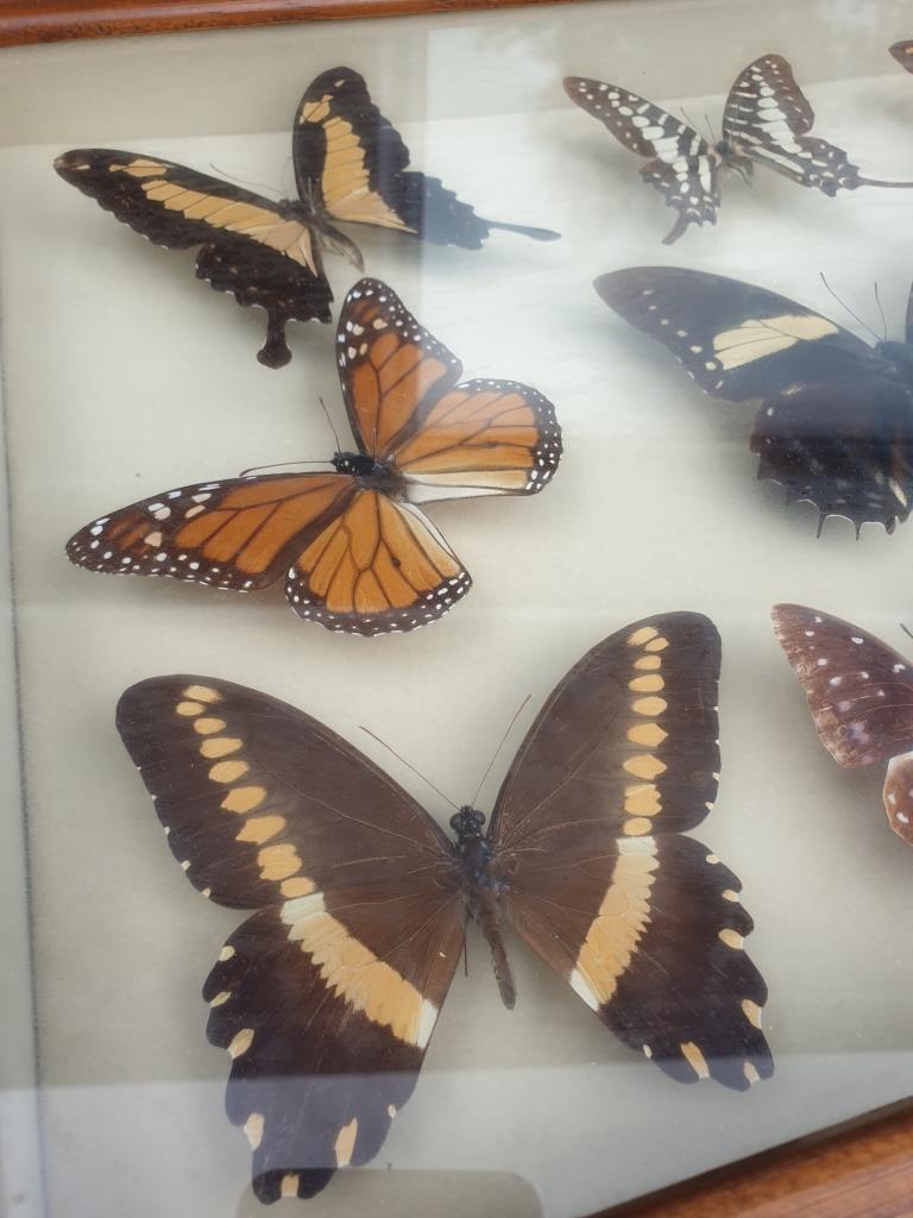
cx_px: 456
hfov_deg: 53.1
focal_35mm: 26
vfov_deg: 67.3
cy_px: 609
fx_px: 914
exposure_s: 1/251
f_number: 2.4
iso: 50
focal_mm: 4.3
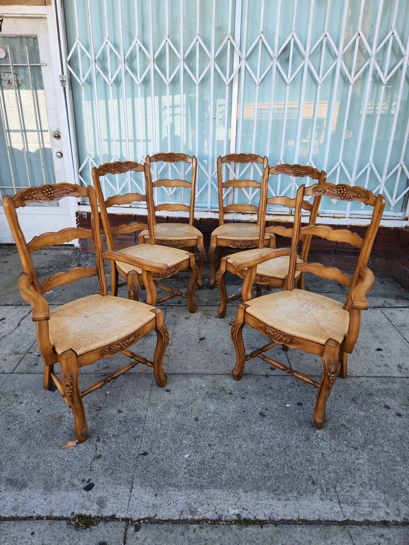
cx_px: 204
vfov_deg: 73.9
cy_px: 272
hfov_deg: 58.9
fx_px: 362
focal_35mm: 23
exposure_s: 1/225
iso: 20
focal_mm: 5.4
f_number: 1.8
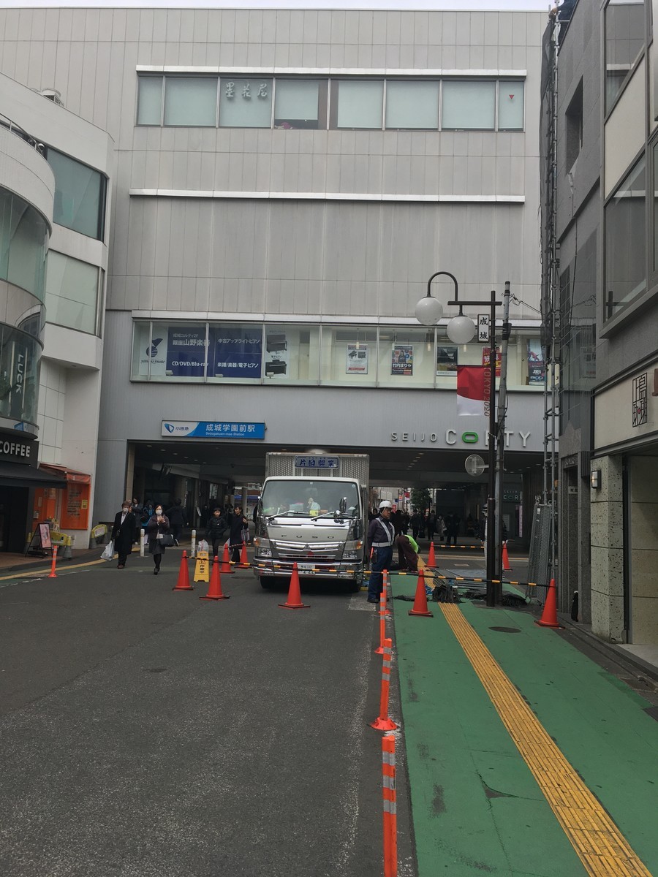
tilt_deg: +6.2
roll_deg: -3.2
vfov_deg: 61.7
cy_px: 438
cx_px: 329
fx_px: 735
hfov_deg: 48.2
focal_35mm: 29
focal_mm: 4.15
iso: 25
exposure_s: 1/680
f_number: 2.2
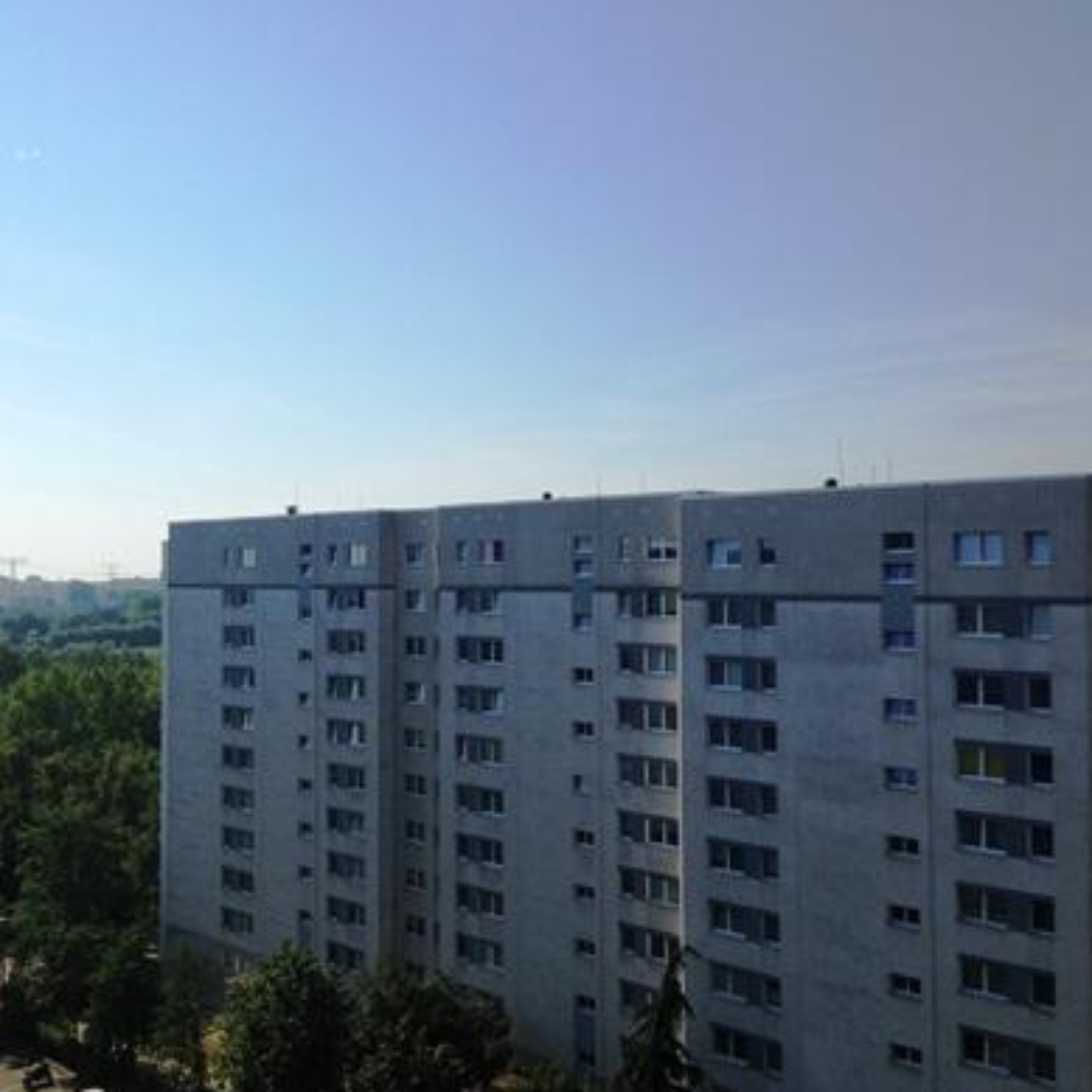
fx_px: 1428
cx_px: 411
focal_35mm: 40
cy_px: 550
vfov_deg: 41.9
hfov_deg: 41.6
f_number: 2.4
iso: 50
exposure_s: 1/2857
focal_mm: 4.13
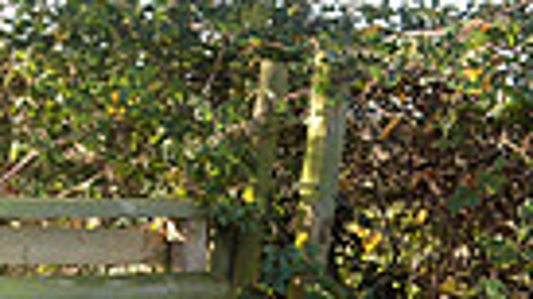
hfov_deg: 6.7
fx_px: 4380
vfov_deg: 3.9
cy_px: -155
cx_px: -525
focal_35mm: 310
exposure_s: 1/1000
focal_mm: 70
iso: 1000
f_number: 3.2
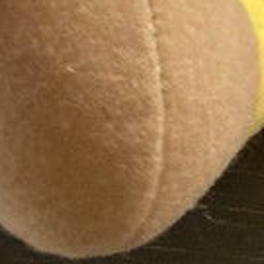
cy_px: -536
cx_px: 205
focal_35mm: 185
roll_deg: +1.6
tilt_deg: +3.1
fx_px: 1596
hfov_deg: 9.4
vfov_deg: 8.1
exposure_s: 1/50
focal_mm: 3.99
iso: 320
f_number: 1.8
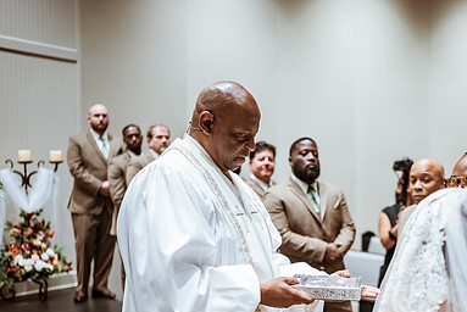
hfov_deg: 36.8
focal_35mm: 53
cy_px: 215
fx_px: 688
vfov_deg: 25.4
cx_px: 333
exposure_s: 1/500
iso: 1250
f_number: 1.8
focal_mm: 35
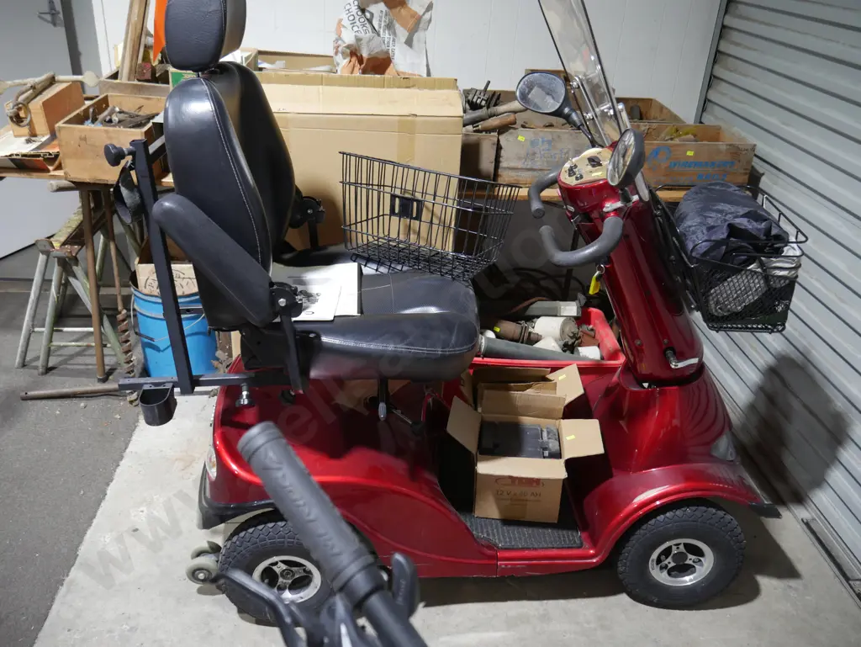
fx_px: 697
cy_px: 324
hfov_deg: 63.4
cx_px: 430
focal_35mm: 28
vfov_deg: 49.8
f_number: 3.5
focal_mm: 14
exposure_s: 1/60
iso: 500
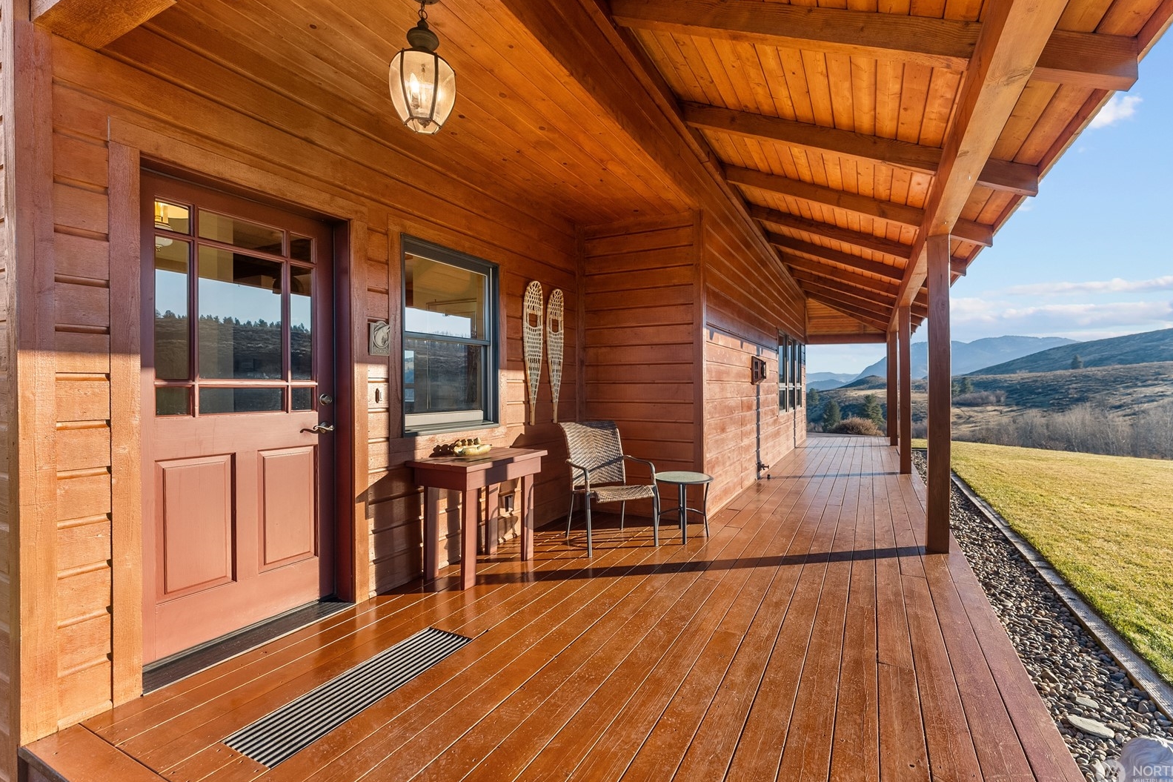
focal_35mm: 16
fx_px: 517
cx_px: 614
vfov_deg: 74.2
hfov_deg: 97.2
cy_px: 390
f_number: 5.6
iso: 400
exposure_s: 1/250
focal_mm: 14.8
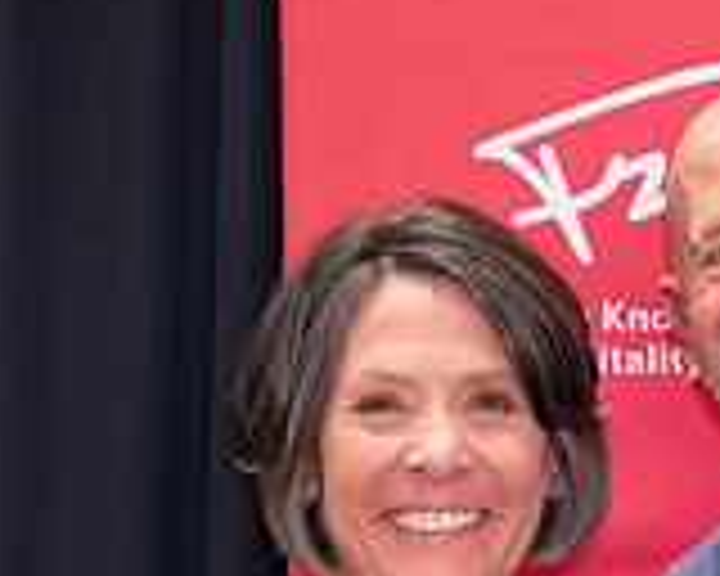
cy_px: 768
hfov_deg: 3.3
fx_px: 12423
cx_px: 603
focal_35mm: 583
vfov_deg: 2.7
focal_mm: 160
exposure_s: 1/125
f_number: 2.8
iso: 8000
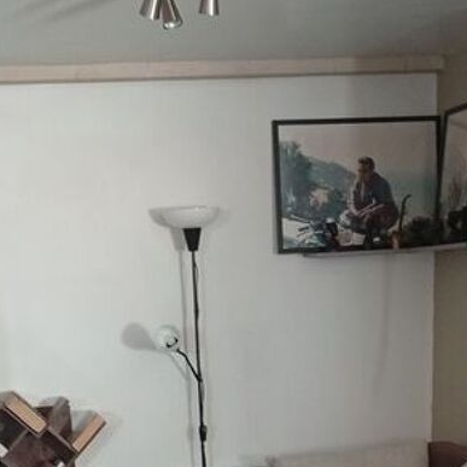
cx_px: 194
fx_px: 1252
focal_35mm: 82
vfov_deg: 19.1
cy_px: 648
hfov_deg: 21.1
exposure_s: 1/16.7
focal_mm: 3.98
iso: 1539
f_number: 1.8
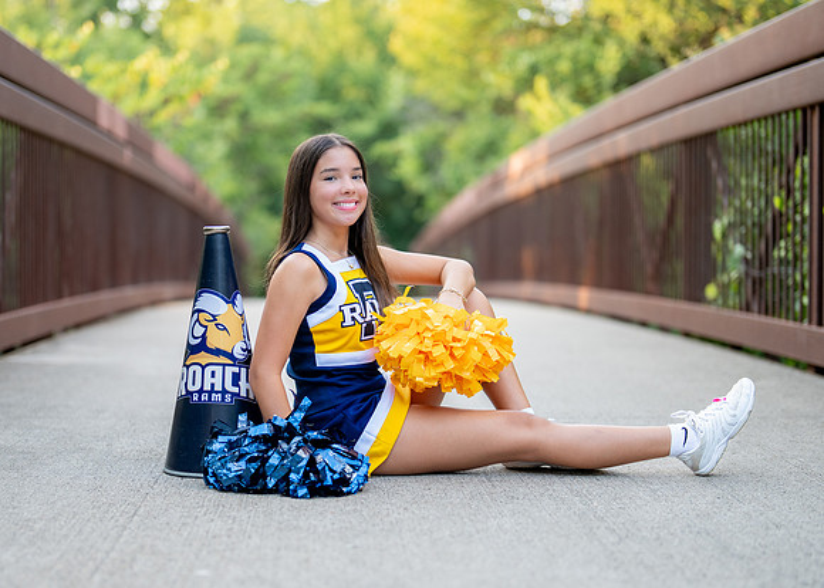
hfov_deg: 27.6
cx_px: 361
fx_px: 1674
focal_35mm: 72
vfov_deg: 19.9
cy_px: 345
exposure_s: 1/500
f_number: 1.2
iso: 250
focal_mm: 50
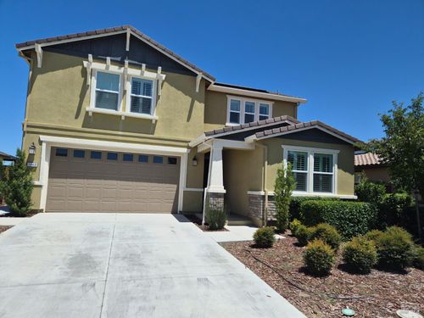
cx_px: 212
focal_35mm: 23
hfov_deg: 73.9
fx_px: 282
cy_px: 159
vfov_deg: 58.9
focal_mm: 5.4
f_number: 1.8
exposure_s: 1/7696
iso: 64
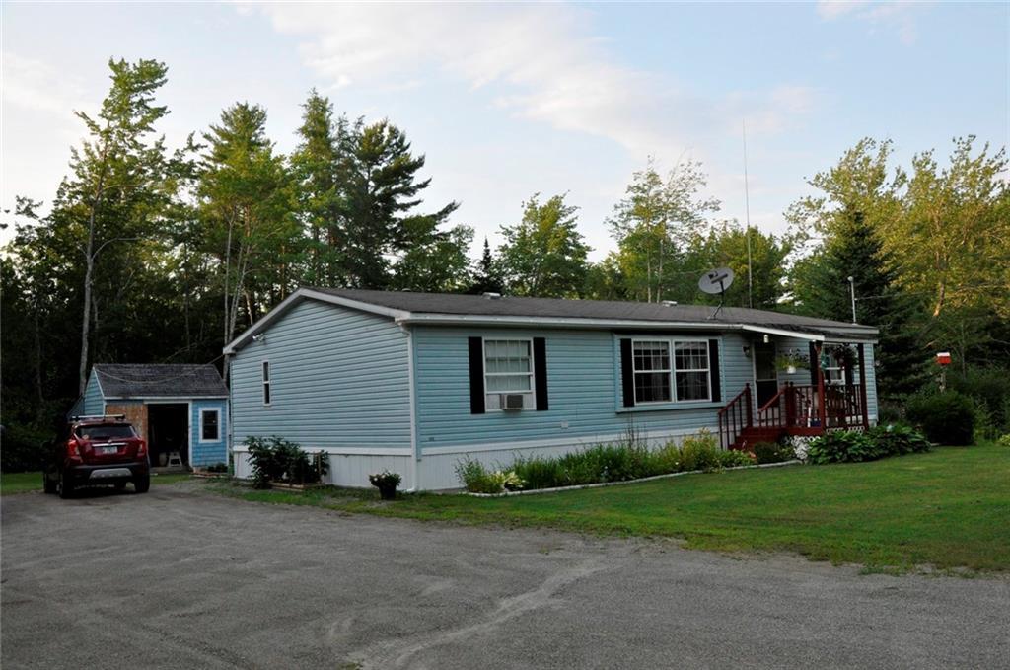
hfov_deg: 57.3
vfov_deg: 39.8
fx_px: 924
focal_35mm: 33
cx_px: 505
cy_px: 335
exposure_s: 1/400
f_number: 10
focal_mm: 22
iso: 800
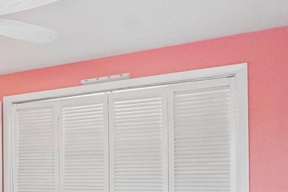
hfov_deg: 30.1
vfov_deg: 26.2
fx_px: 392
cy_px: 186
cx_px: -105
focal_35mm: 49
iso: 1000
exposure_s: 1/30
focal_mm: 10
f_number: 8
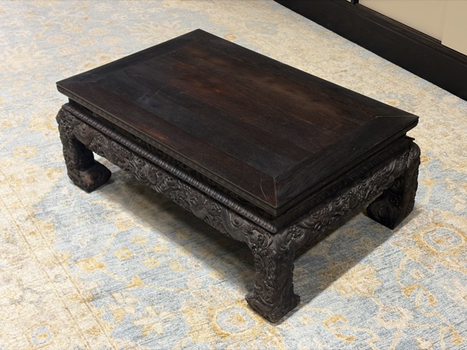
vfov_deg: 28.0
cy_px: 175
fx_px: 702
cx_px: 234
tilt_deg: -34.9
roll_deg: +1.1
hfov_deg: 36.8
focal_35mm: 52
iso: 64
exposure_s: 1/60
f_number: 1.6
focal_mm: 5.96
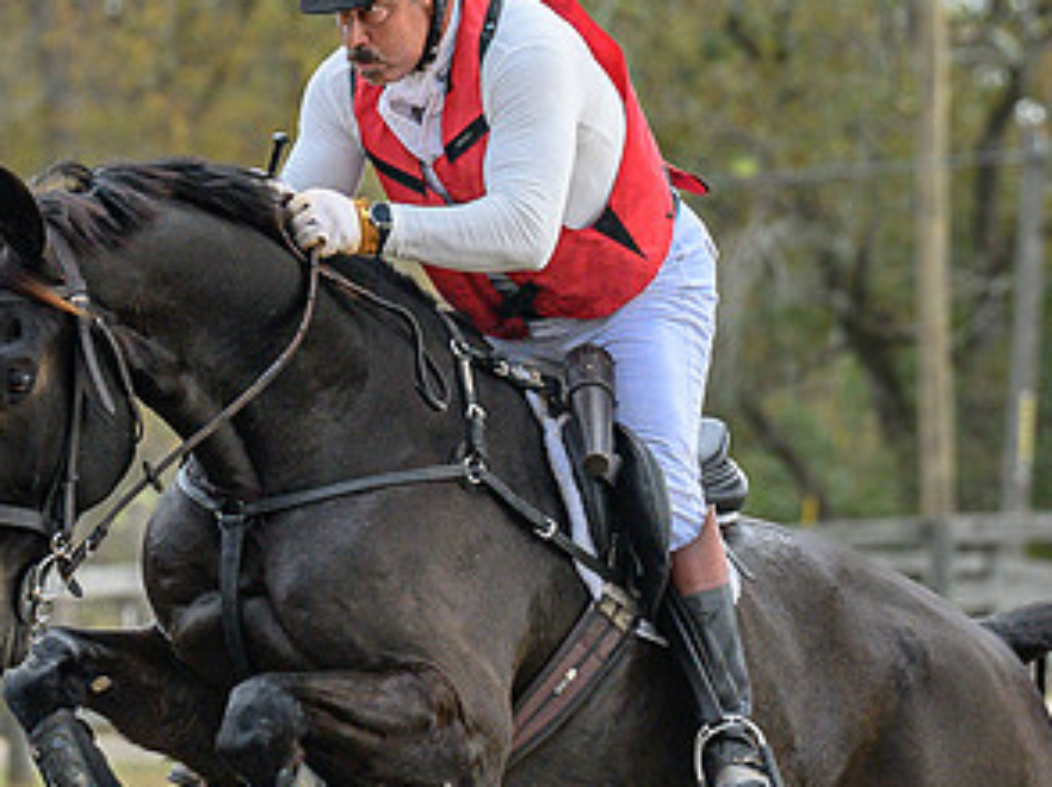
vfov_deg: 4.2
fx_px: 10749
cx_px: 631
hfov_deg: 5.6
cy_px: 410
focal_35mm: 354
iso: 640
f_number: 3.5
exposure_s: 1/1000
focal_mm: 103
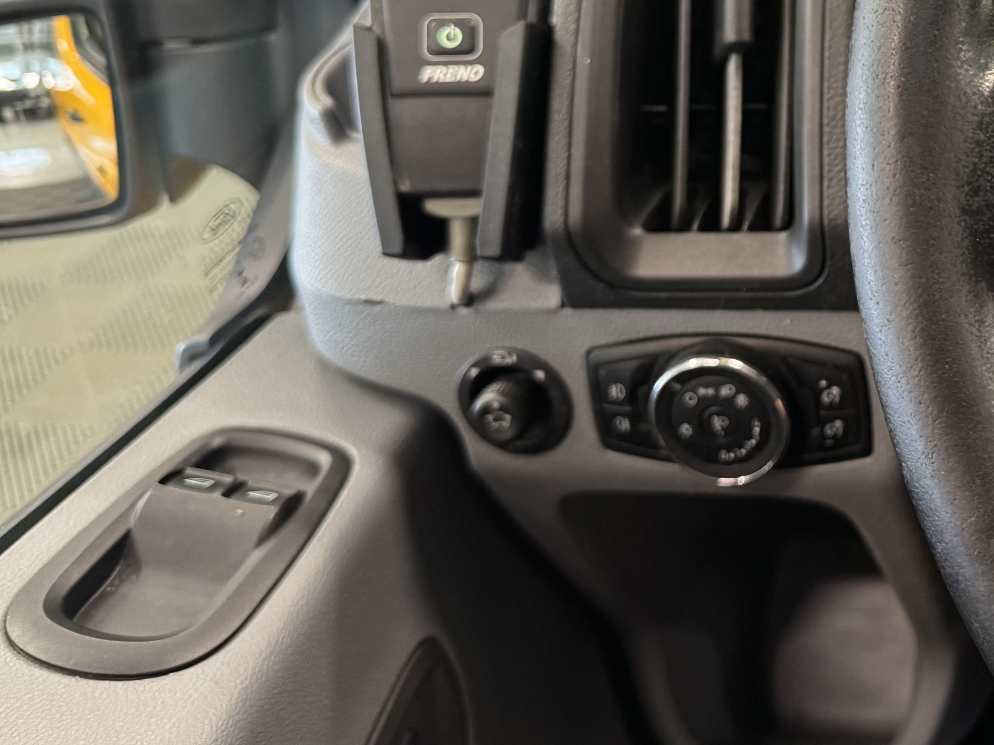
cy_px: 116
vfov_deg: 28.8
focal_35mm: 49
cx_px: 923
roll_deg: +6.0
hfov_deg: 36.2
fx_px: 1407
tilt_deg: -28.6
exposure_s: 1/50
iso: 250
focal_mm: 6.76
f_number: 1.78
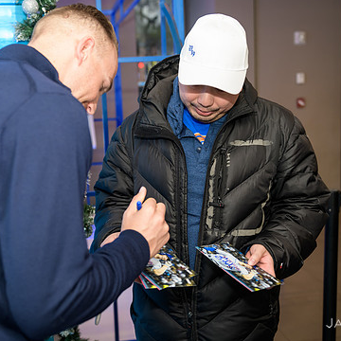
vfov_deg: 35.4
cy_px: 165
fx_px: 535
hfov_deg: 35.3
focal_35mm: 48
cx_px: 142
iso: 400
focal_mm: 35
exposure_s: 1/125
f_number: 3.2
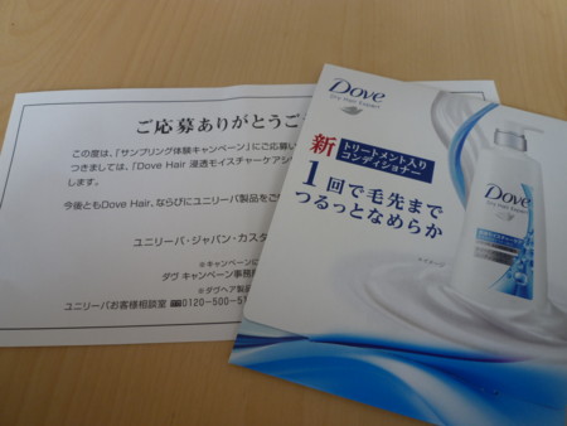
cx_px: 284
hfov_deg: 69.4
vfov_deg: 54.9
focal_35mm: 25
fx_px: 410
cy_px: 213
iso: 80
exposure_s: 1/30
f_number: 2.8
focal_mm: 4.5
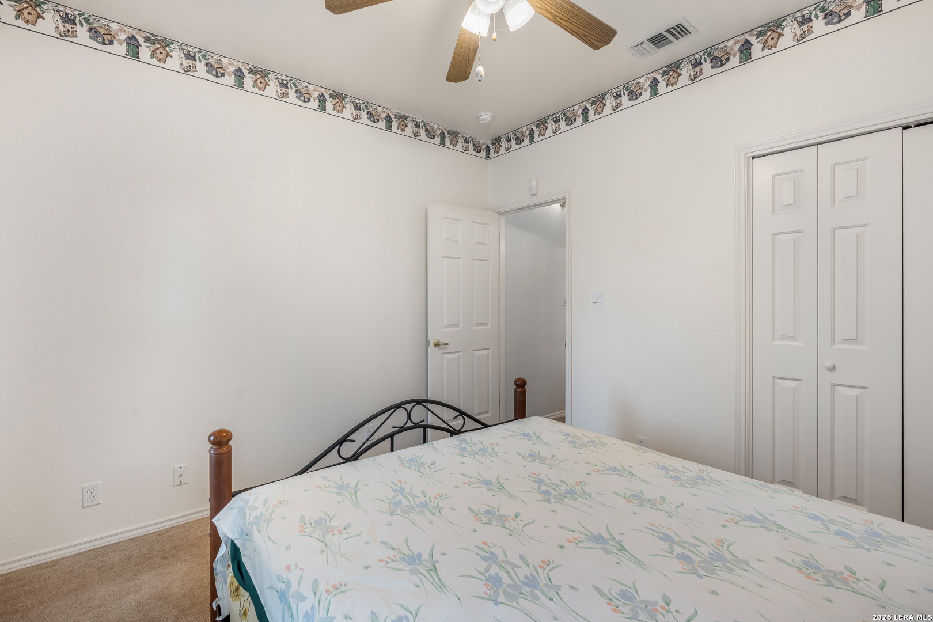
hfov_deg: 96.7
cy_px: 311
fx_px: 415
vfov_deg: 73.7
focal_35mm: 16
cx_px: 466
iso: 100
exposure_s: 1
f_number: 8
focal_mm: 16
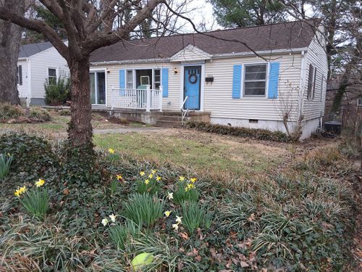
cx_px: 181
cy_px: 136
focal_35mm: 28
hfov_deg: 63.4
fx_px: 293
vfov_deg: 49.7
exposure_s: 1/243
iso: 32
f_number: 1.9
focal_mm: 2.91
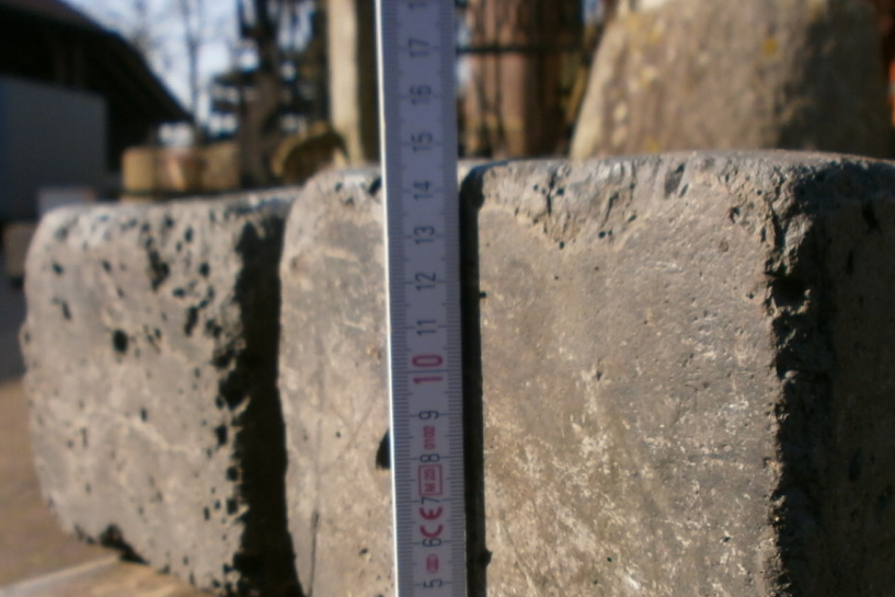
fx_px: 1094
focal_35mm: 44
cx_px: 431
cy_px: 386
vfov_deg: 30.4
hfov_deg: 44.5
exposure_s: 1/800
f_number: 2.9
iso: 100
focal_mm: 4.8
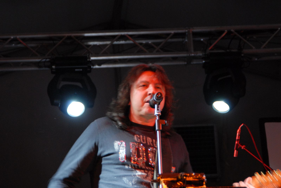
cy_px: 94
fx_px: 996
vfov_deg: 10.8
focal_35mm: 128
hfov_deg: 16.1
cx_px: 140
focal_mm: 85
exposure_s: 1/20
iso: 800
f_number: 5.6
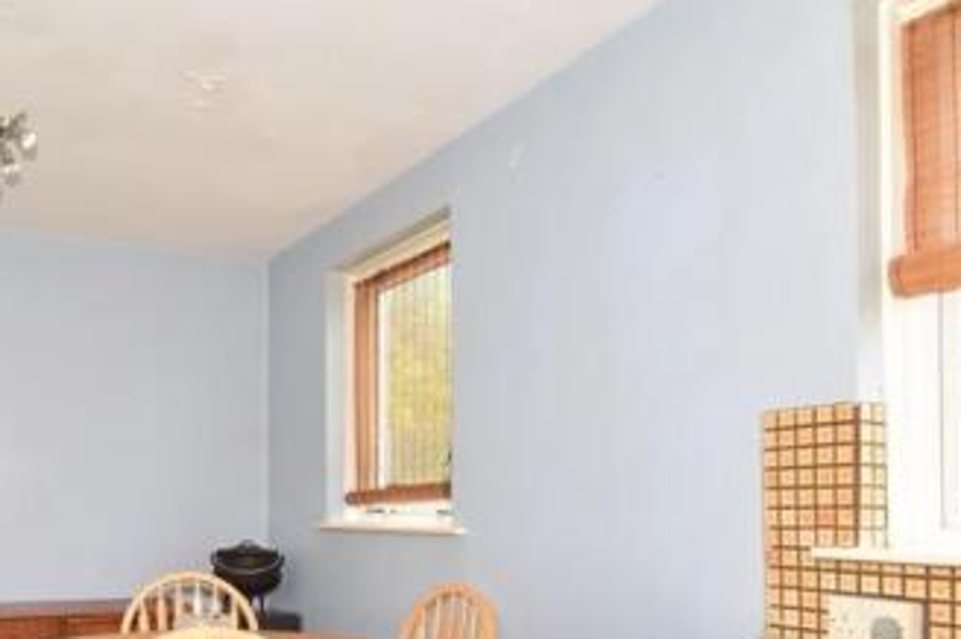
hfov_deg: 60.0
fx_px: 800
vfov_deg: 41.9
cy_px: 497
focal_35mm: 30
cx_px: 296
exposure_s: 1/30
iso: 200
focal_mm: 10
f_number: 5
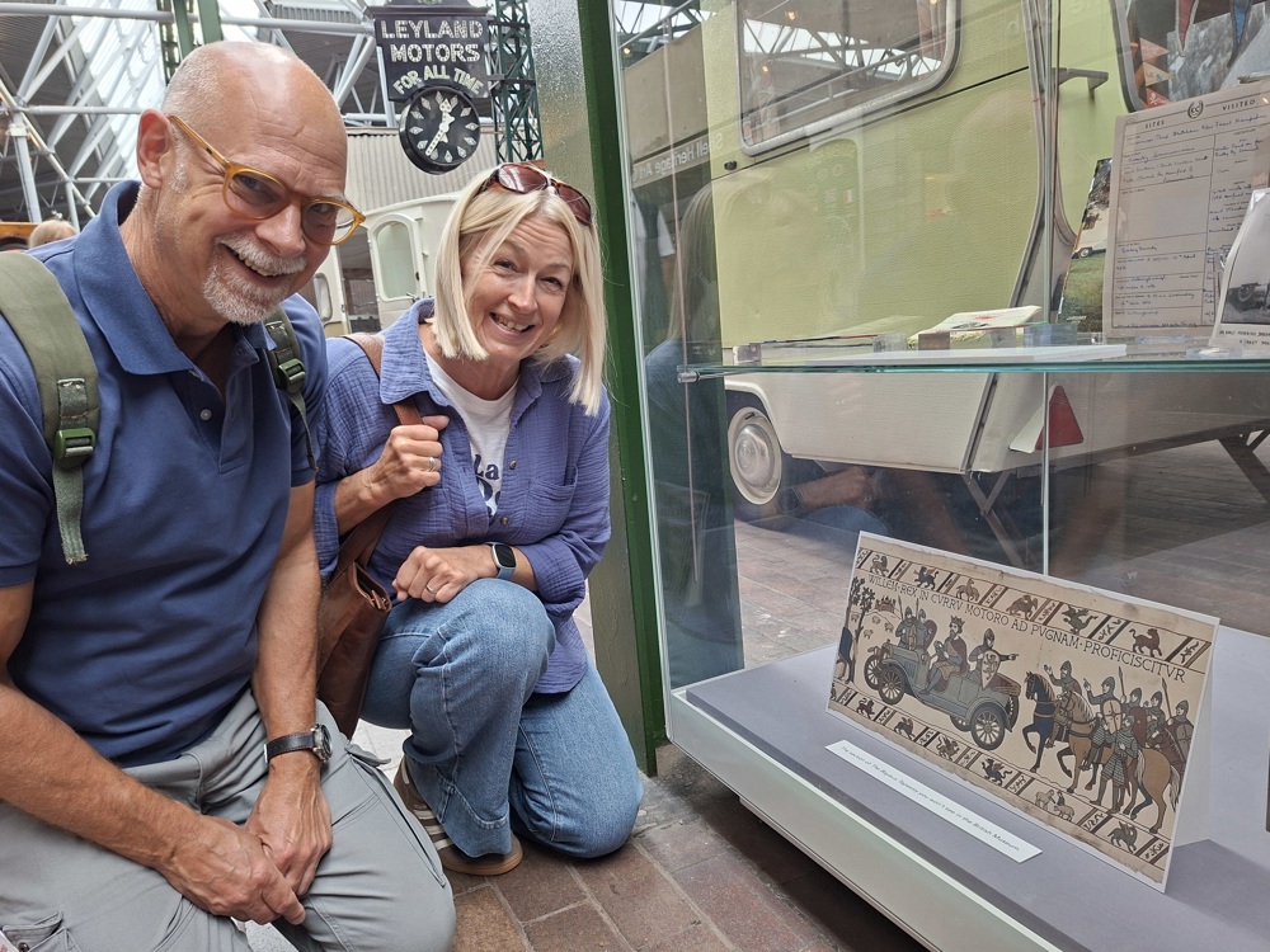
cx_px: 635
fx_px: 844
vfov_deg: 58.9
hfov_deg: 73.9
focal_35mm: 23
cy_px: 476
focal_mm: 5.54
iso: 125
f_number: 1.8
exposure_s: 1/100
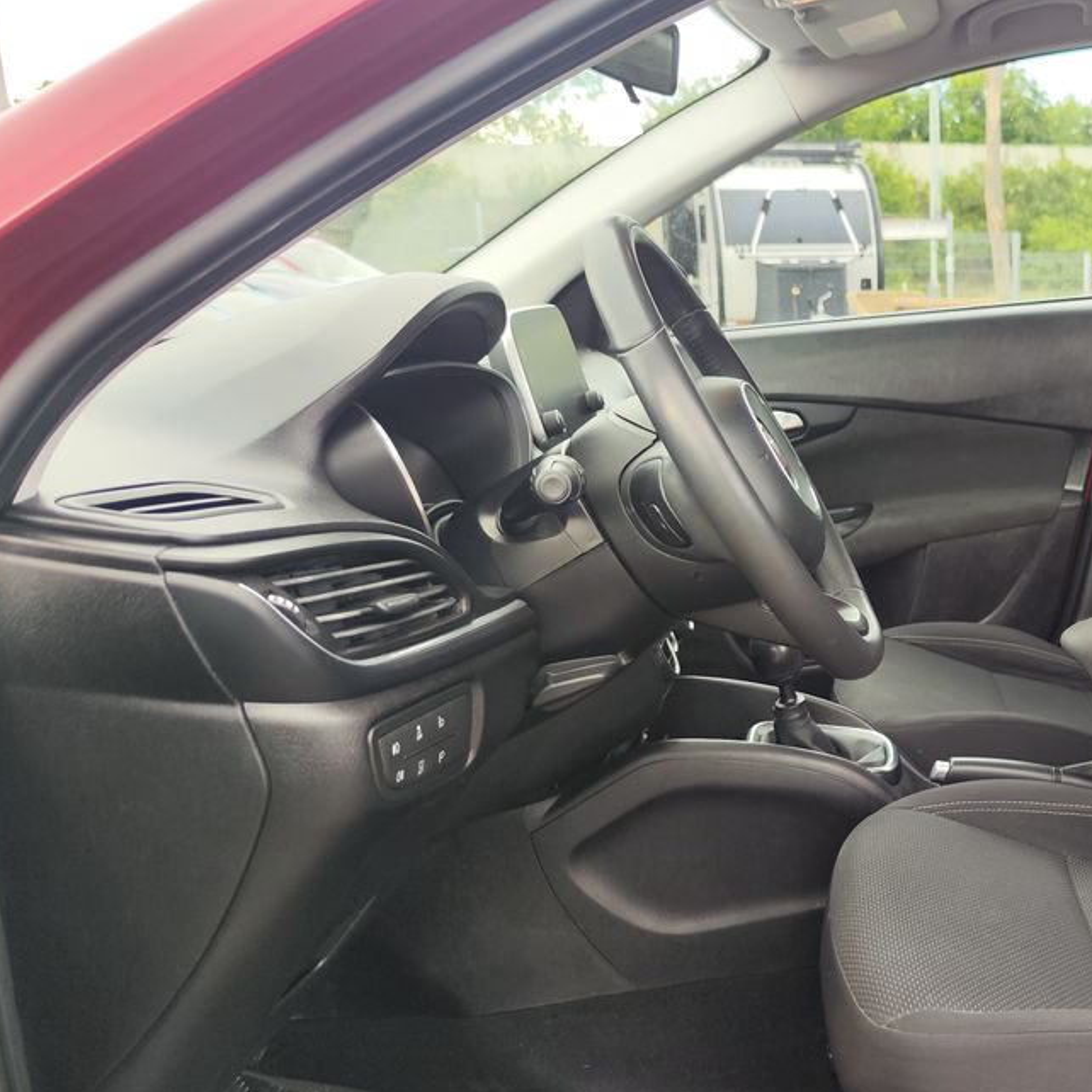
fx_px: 1356
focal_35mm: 38
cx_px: 953
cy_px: 614
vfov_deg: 43.8
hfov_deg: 41.0
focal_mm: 7.01
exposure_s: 1/482
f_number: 1.69
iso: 200
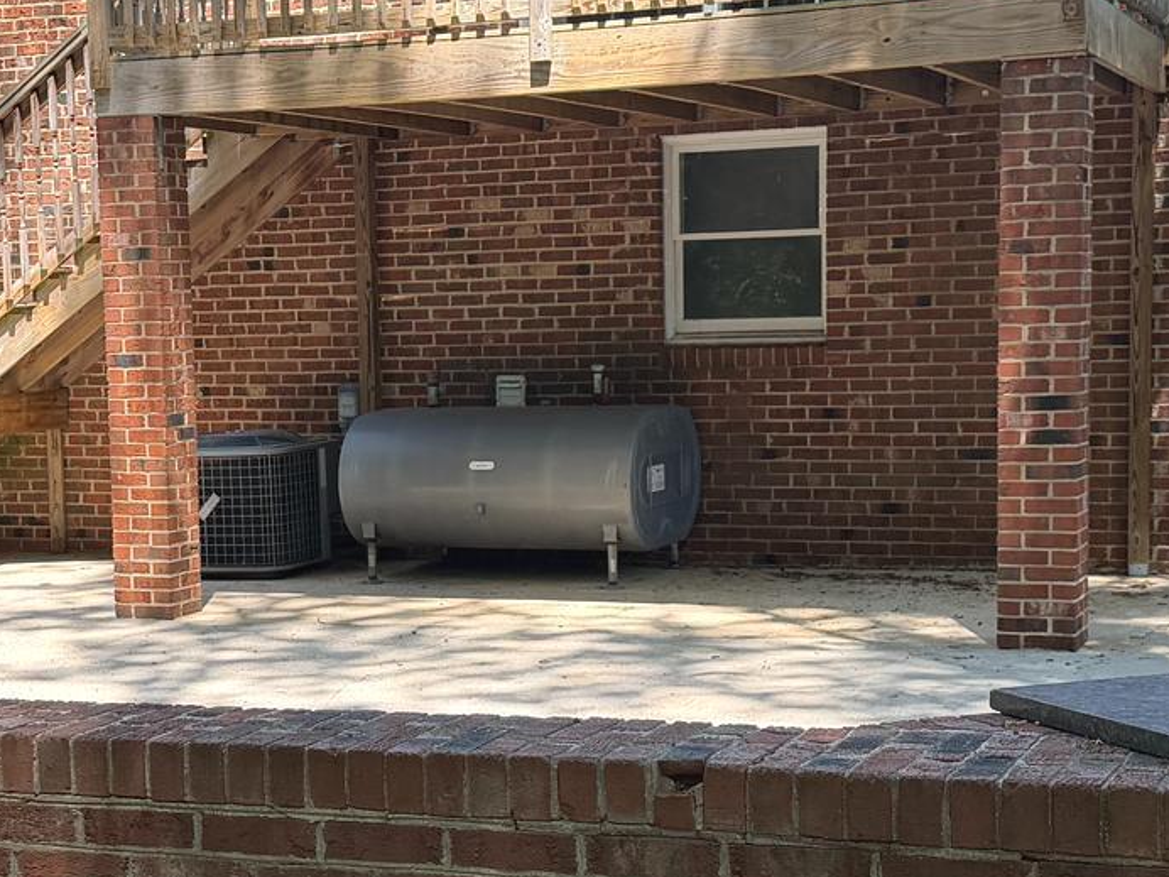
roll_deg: +2.4
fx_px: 2398
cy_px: 551
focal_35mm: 71
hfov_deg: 27.2
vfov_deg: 20.7
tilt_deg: -6.4
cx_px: 395
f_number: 1.78
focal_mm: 6.76
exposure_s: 1/898
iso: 100
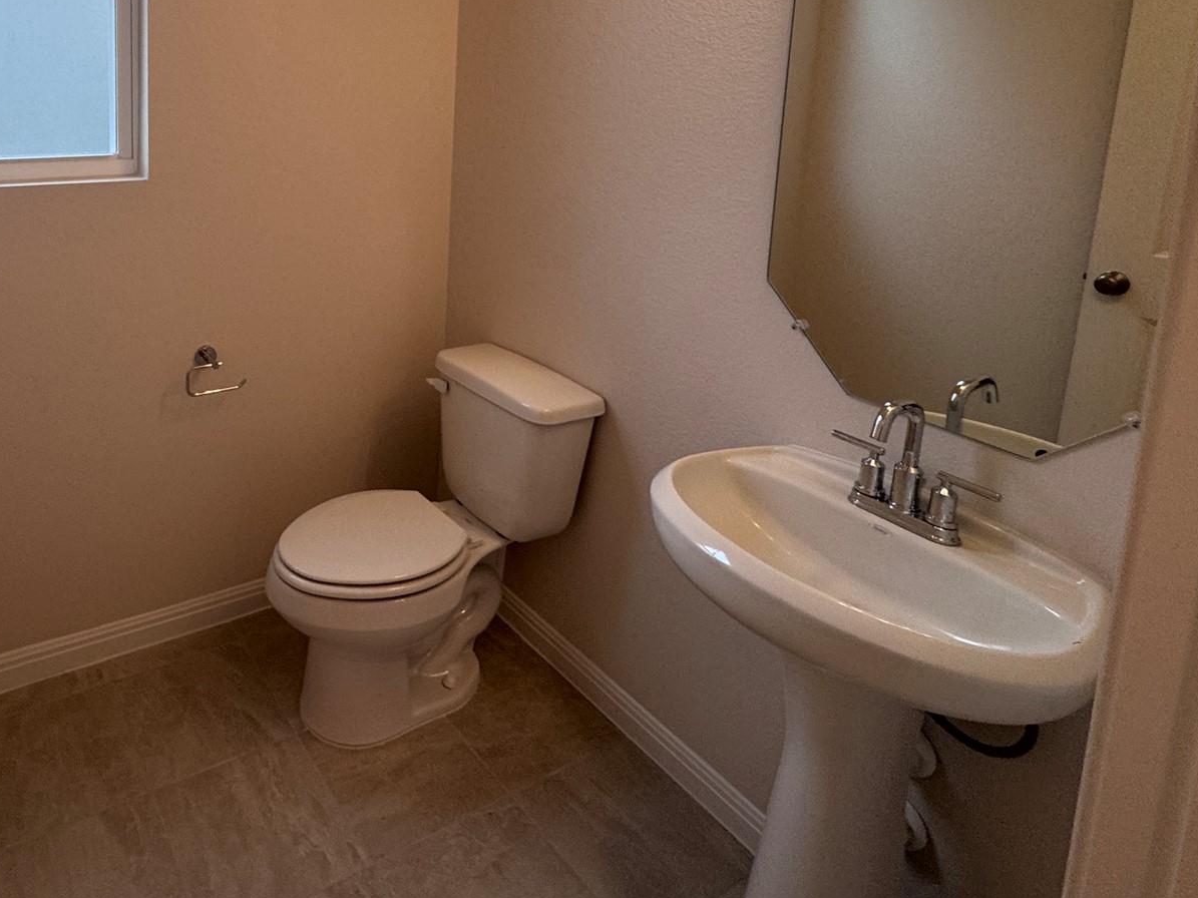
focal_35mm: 24
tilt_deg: -7.7
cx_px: 307
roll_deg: -1.1
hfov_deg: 67.3
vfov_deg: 52.7
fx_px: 831
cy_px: 164
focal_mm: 2.22
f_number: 2.2
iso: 125
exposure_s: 1/120
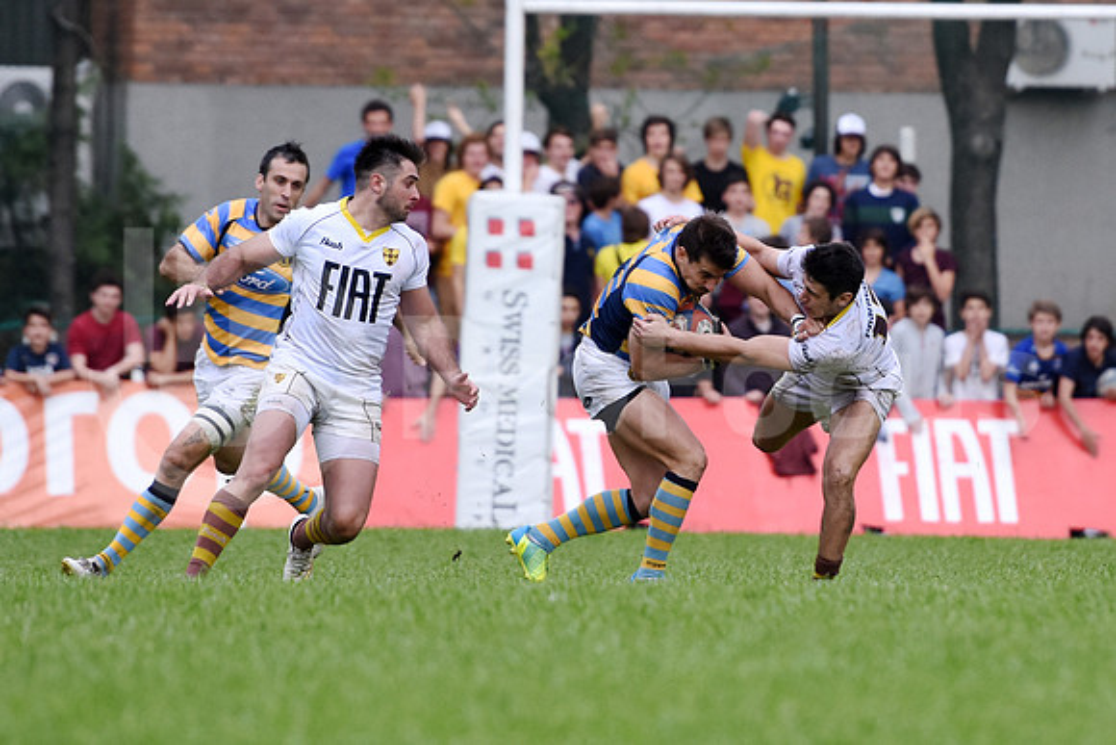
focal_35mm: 292
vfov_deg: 4.7
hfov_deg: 7.0
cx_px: 558
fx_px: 9069
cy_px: 372
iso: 640
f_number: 3.5
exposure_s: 1/1250
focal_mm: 195
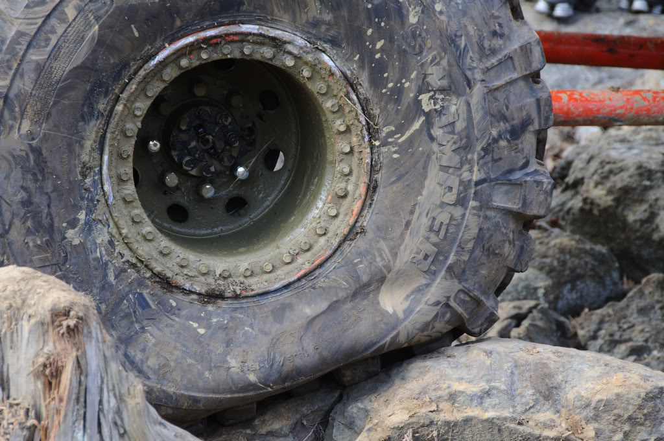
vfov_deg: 5.4
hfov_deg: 8.1
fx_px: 4697
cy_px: 220
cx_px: 332
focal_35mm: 255
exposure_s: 1/30
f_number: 8
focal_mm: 170
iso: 200
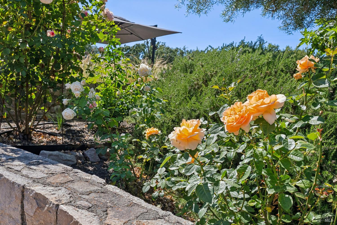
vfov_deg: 35.9
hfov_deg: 51.9
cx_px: 168
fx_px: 346
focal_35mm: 37
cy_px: 112
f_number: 11
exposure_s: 1/400
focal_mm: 37
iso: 640
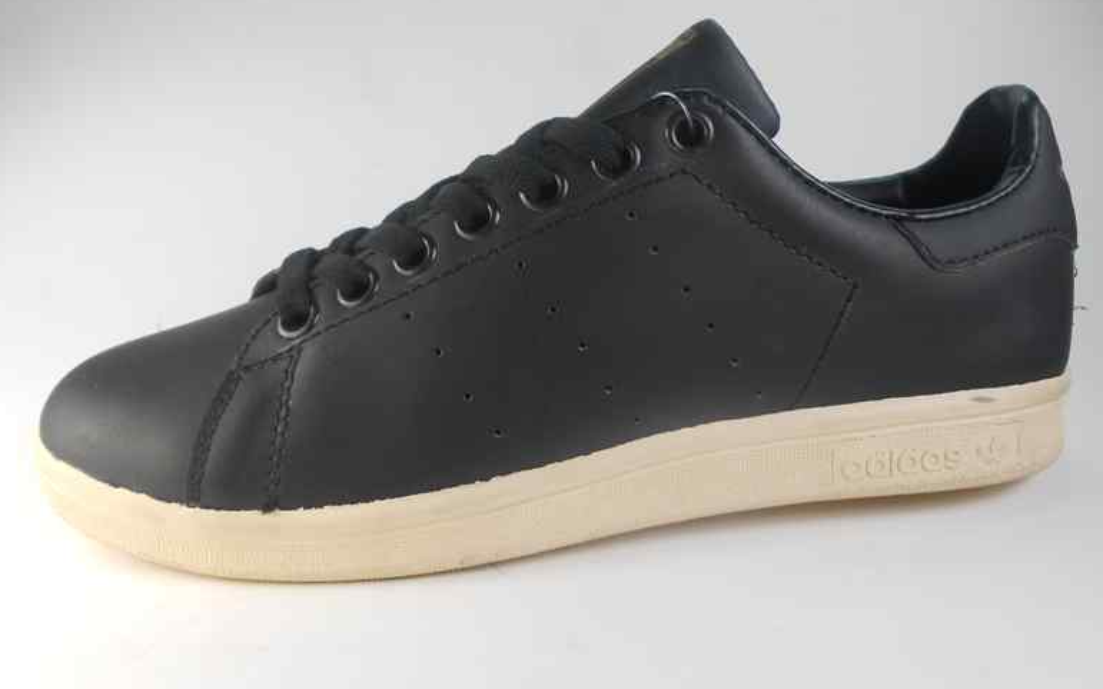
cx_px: 567
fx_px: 992
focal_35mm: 33
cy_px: 306
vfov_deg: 38.3
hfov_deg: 58.1
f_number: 3.8
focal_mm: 5.3
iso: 80
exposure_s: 1/100
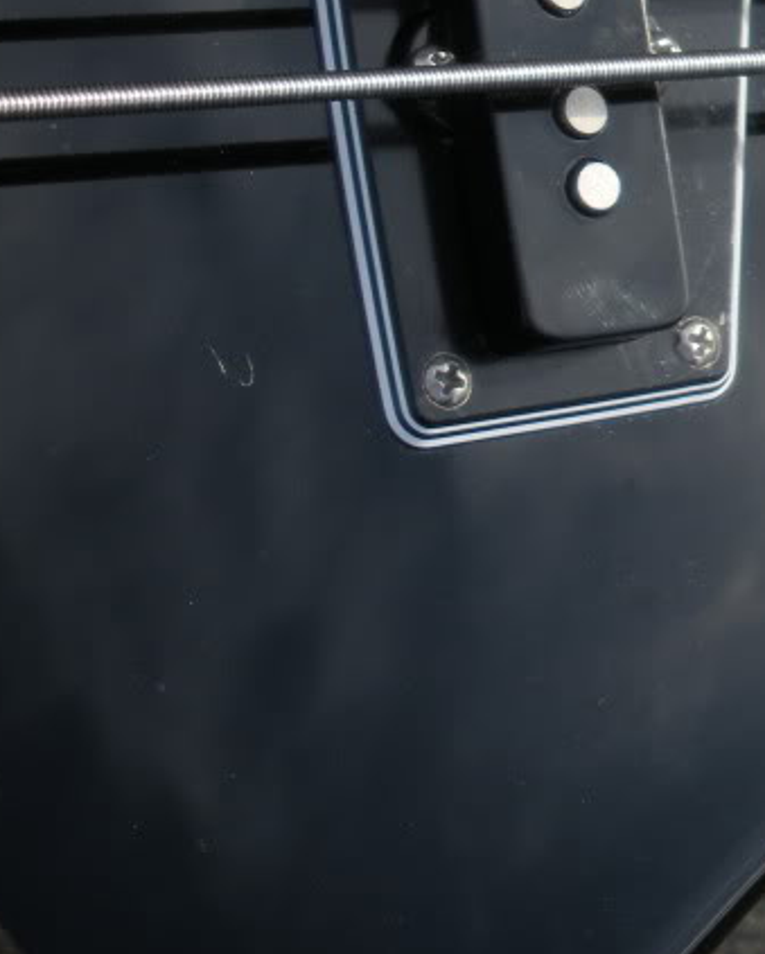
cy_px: 226
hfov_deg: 16.6
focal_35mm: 85
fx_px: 2403
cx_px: 1122
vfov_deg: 22.2
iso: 64
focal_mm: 6.3
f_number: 3.5
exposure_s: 1/220
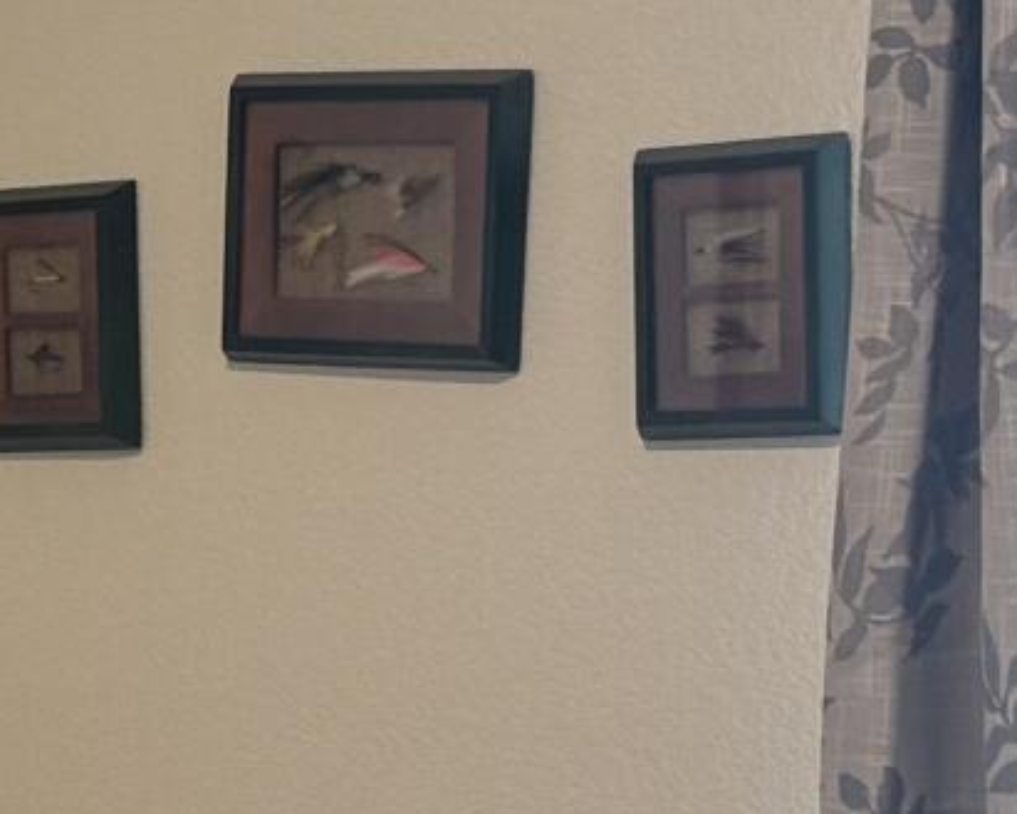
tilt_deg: -7.0
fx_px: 5148
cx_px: -465
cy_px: 839
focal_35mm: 171
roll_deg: +1.3
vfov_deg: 9.0
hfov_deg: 10.9
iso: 200
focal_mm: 6.76
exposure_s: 1/60
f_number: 1.78
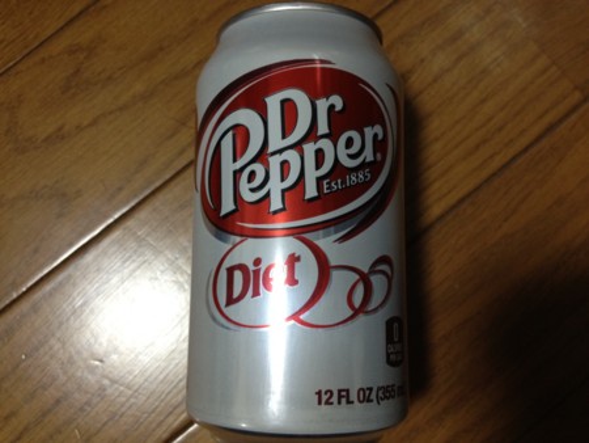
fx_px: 596
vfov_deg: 40.7
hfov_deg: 52.6
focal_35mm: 35
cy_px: 222
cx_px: 294
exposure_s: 1/20
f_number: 2.4
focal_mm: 4.28
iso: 200
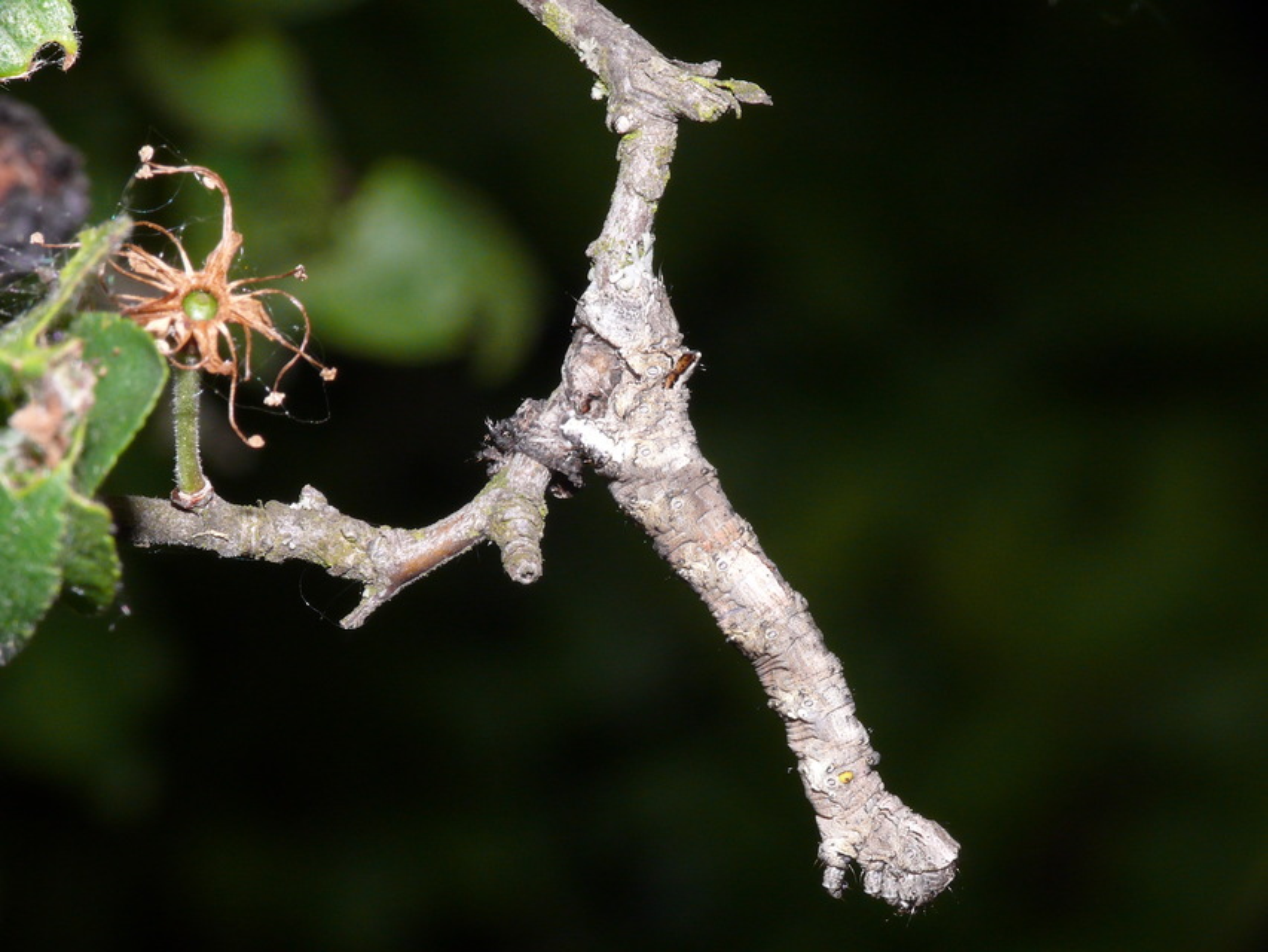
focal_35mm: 140
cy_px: 476
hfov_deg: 14.1
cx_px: 634
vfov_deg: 10.6
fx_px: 5129
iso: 200
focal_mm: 29.6
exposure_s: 1/640
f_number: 11
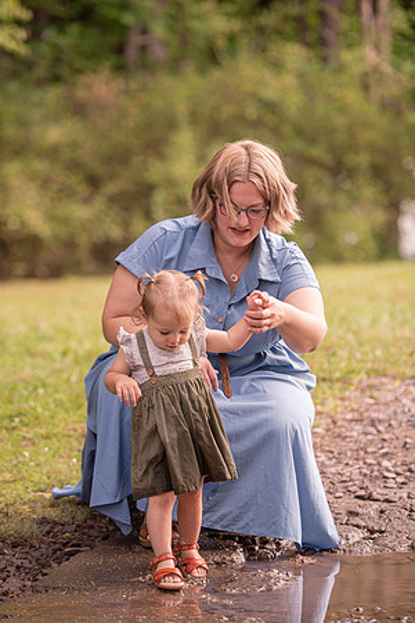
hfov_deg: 8.9
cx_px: 208
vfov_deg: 13.2
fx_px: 2680
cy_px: 312
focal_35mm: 155
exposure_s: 1/1000
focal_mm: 155
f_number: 3.2
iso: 400
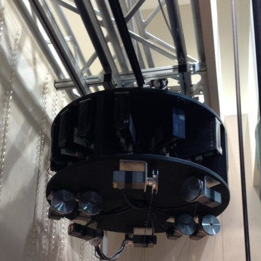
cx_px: 158
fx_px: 486
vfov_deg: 28.8
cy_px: 237
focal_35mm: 57
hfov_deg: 30.0
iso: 64
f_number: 2.4
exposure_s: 1/24
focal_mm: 4.13
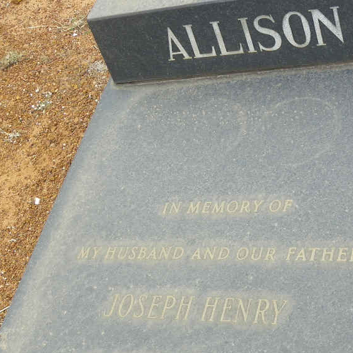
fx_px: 715
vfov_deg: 27.6
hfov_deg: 27.4
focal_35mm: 62
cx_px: 257
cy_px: 226
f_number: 3.5
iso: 64
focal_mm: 5.9
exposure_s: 1/160
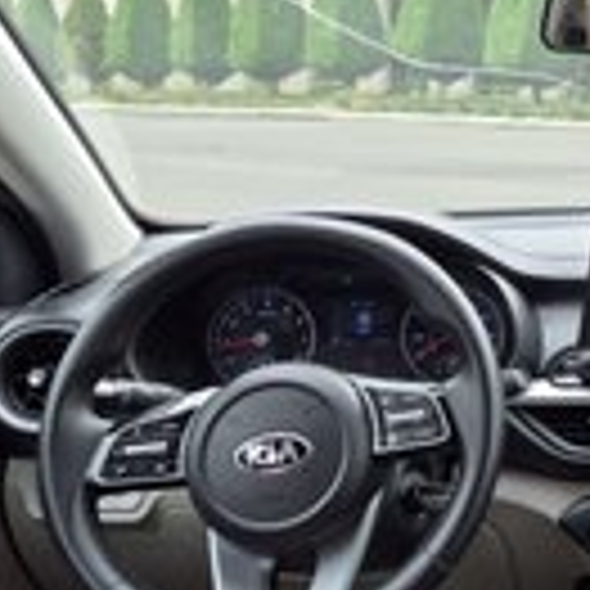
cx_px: 748
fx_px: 1196
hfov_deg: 24.5
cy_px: 221
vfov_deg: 27.6
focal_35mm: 62
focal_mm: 5.4
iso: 25
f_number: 1.8
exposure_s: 1/207
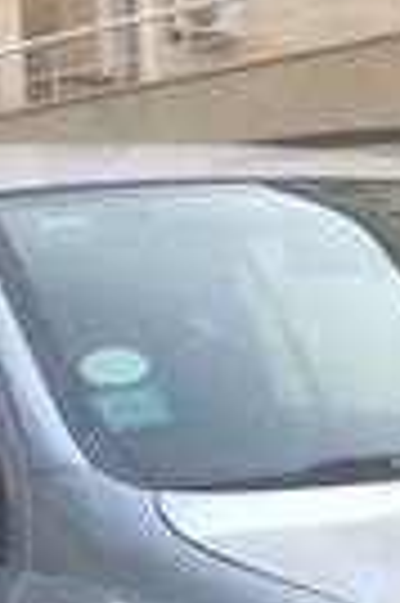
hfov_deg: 8.2
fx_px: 2657
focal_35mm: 159
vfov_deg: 12.5
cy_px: 821
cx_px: 760
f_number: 2.4
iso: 125
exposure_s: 1/33
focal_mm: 2.15
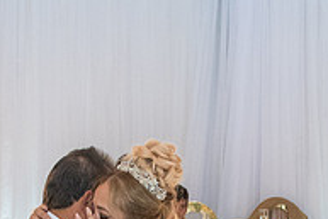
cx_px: 166
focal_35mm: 146
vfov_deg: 9.2
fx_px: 1331
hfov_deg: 14.0
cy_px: 327
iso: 1000
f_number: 4.5
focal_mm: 24
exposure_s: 1/160
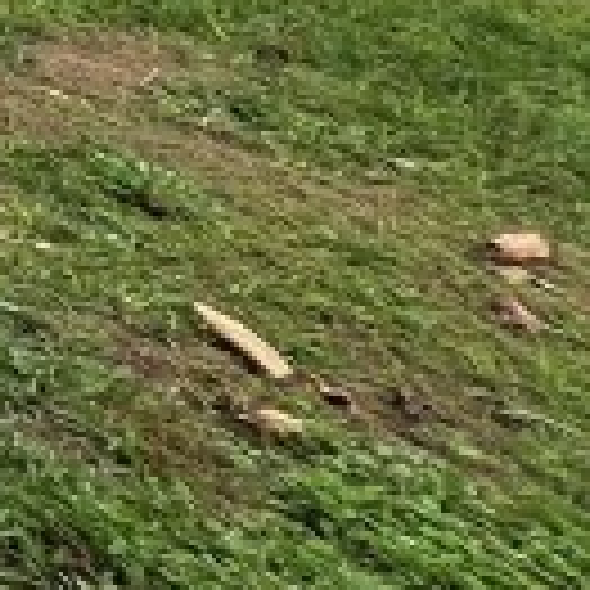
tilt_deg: +1.8
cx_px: -1639
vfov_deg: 14.3
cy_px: -748
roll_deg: -0.5
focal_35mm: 90
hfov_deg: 8.7
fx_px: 1735
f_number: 1.8
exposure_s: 1/547
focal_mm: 1.57
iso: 32
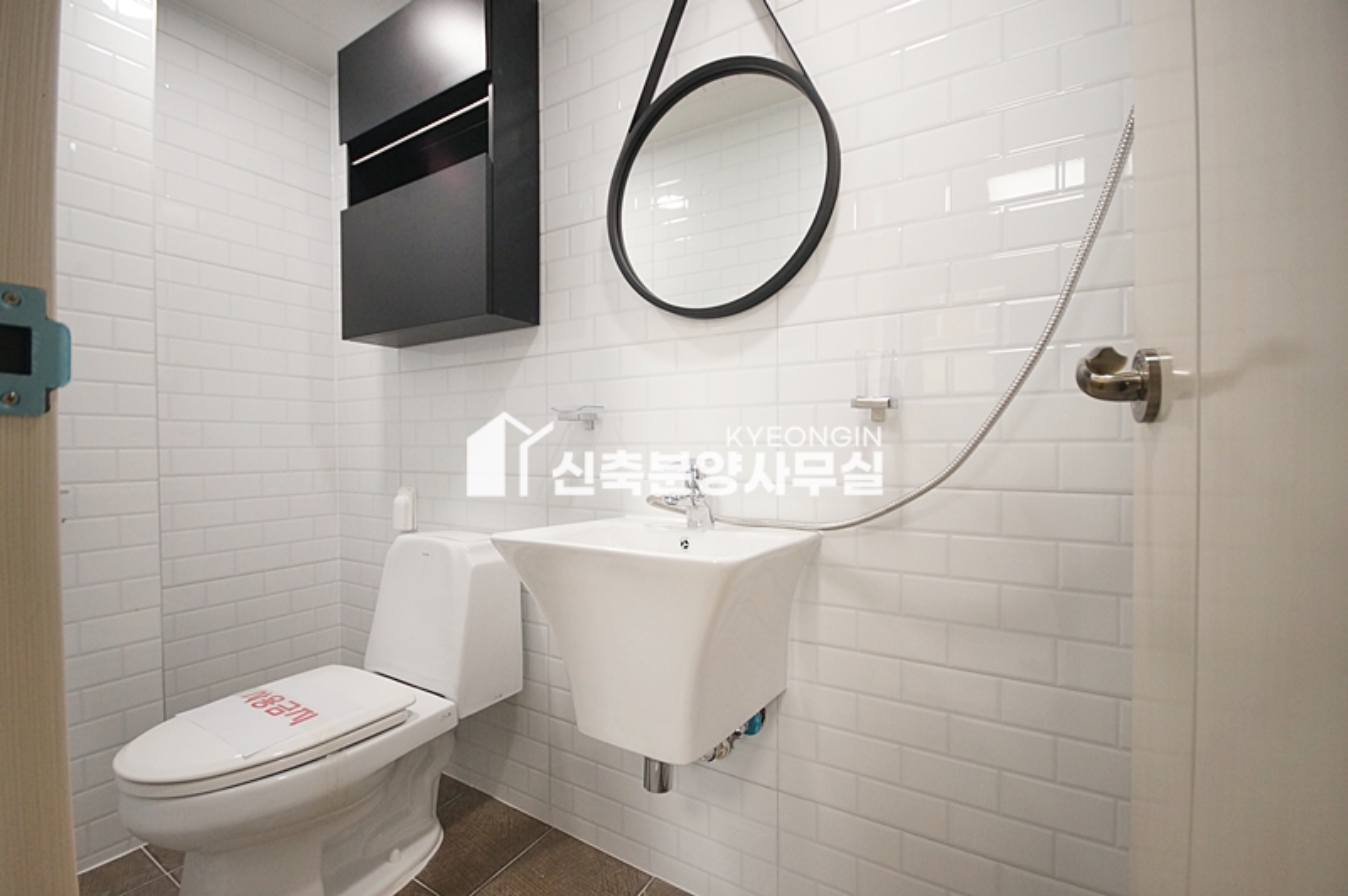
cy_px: 448
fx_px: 561
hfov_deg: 100.4
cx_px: 674
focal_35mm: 15
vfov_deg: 77.2
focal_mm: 10
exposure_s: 1/100
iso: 800
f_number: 4
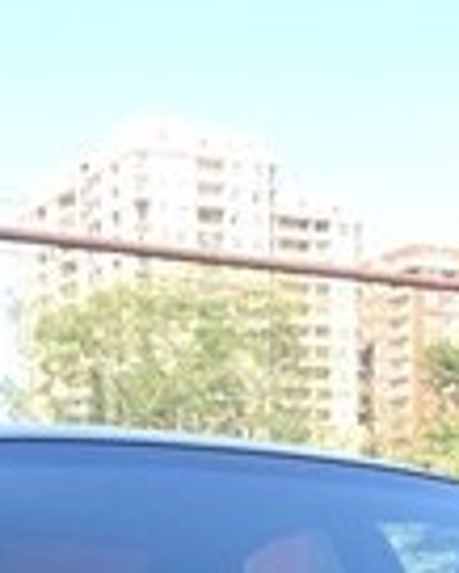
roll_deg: +2.2
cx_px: 223
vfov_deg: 17.1
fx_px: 1747
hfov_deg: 15.0
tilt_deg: -6.4
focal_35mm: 103
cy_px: 813
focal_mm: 4.15
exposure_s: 1/466
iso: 32
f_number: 2.2
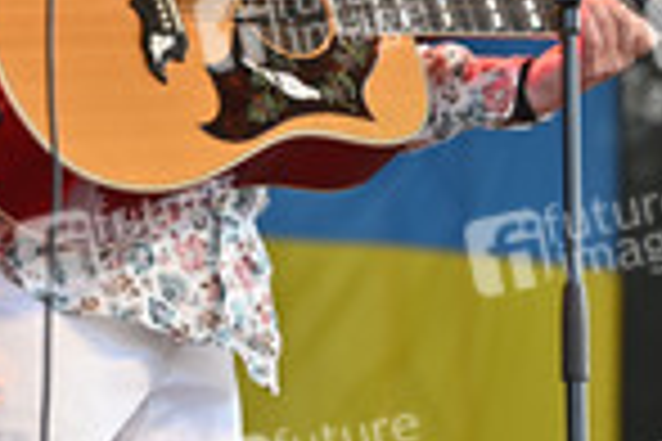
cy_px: -94
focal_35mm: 323
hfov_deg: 6.4
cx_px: 191
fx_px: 5939
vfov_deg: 4.2
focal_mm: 105
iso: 320
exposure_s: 1/500
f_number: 2.8
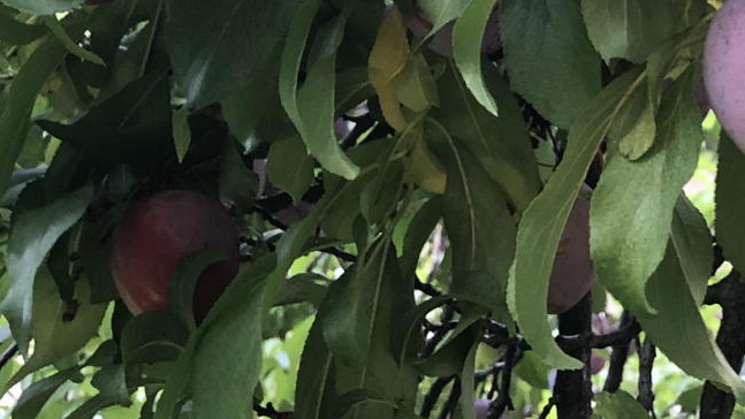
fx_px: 1877
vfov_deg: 11.8
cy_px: -325
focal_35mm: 95
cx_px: 556
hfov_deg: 22.3
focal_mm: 3.99
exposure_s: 1/15
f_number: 1.8
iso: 40
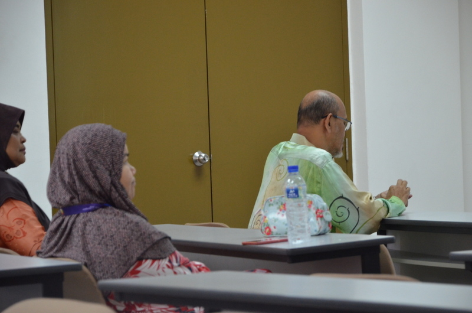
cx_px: 236
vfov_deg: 9.6
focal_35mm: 142
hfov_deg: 14.4
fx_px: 1865
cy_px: 156
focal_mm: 95
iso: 1600
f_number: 5.6
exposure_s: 1/80
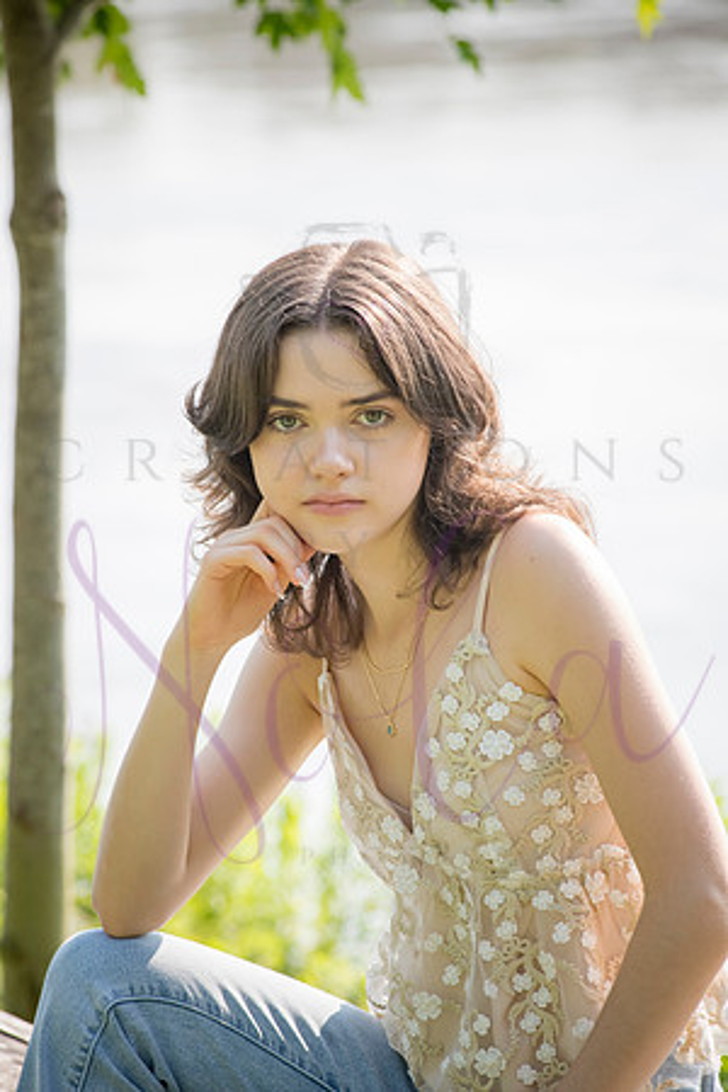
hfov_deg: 8.1
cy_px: 546
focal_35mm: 170
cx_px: 364
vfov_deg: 12.1
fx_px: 5156
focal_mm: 170
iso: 400
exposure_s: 1/320
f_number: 8
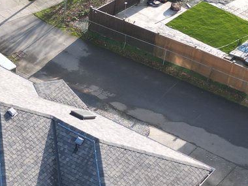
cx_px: -16
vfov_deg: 14.5
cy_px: 166
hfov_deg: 18.8
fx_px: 724
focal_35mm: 101
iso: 100
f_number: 1.7
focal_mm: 6.72
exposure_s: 1/40
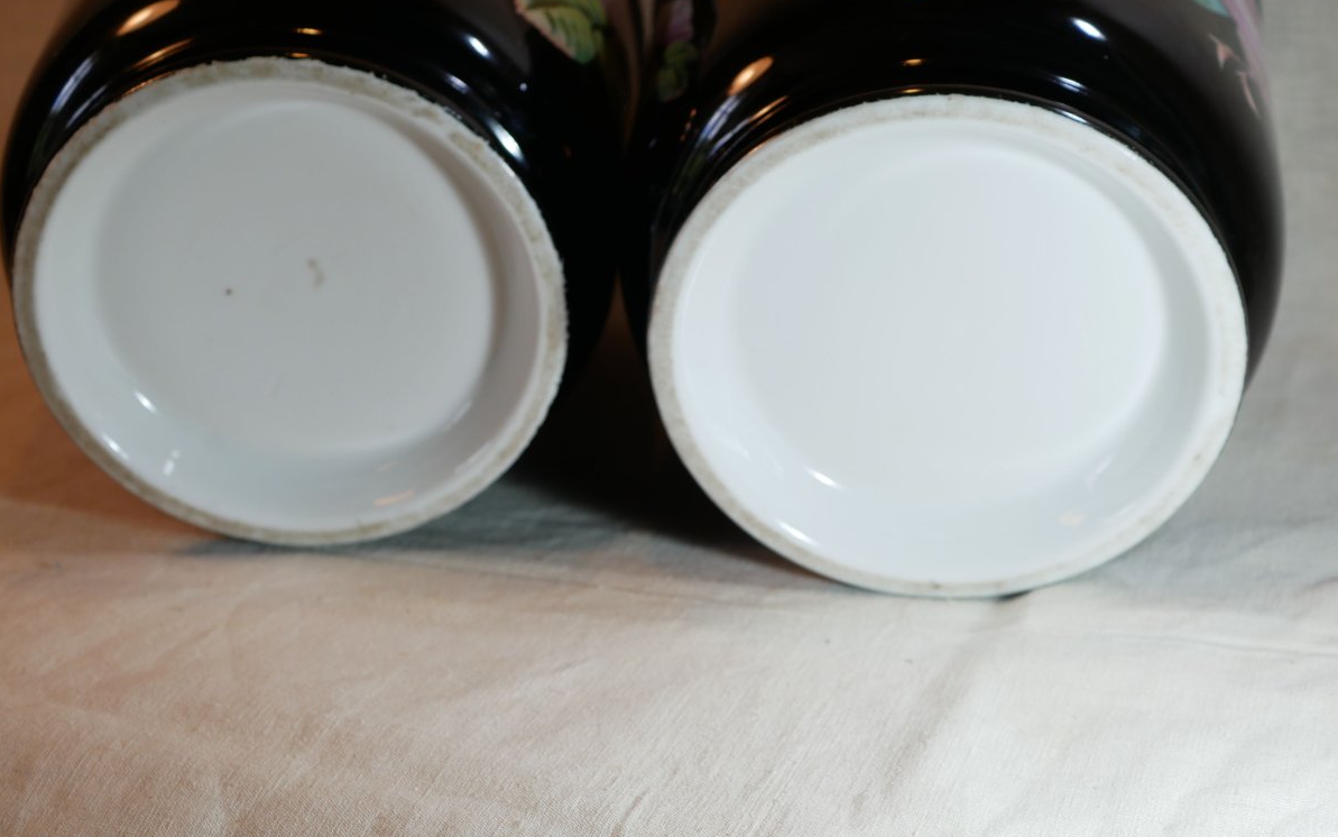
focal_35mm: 64
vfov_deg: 20.3
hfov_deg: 32.0
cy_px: 367
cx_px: 668
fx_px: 2334
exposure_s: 1/200
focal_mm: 30
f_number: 4.5
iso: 200
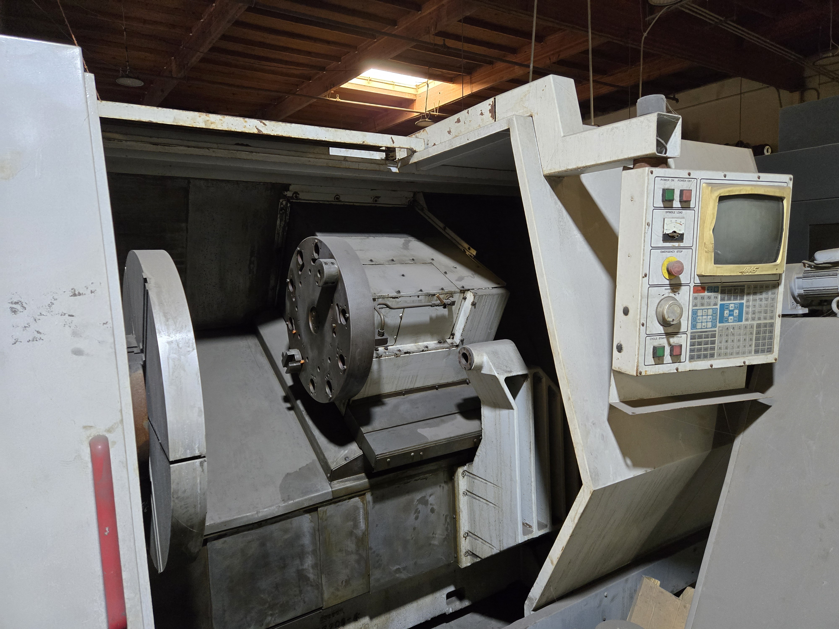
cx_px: 420
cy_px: 314
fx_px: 557
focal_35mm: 23
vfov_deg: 58.9
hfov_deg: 73.9
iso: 800
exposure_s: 1/120
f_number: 1.8
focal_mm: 5.4
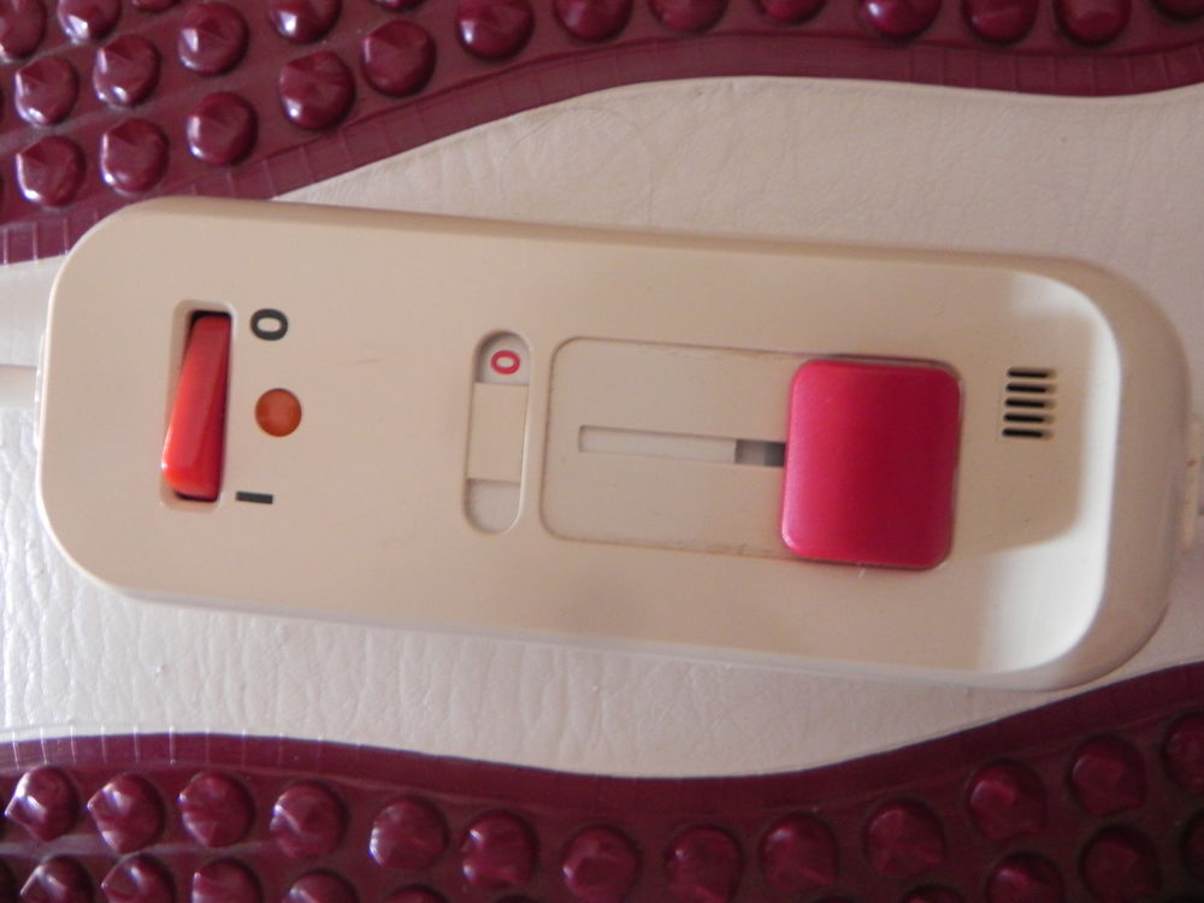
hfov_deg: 67.3
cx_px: 602
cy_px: 452
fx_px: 904
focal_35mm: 26
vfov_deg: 53.1
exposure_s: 1/11.6
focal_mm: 4.6
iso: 400
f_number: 2.8
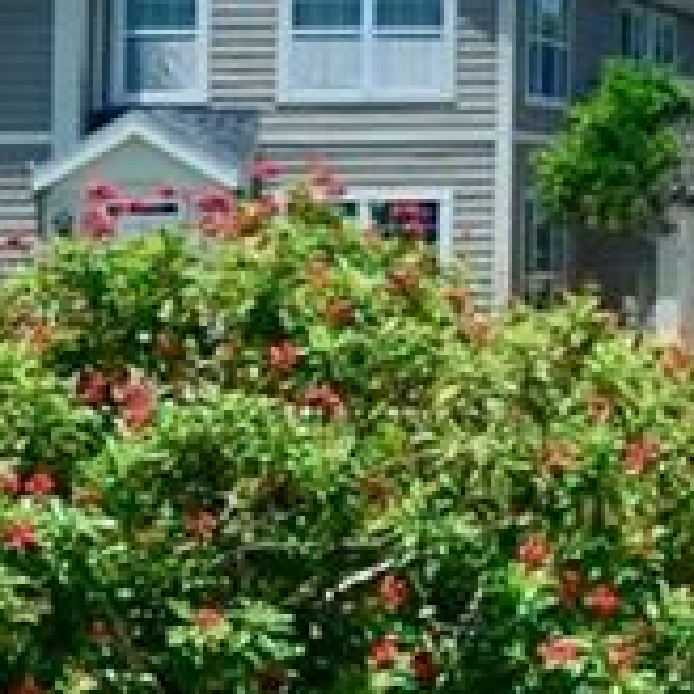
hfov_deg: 9.6
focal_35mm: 149
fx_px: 3380
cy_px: 23
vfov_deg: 11.6
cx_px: 1930
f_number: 10
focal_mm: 12
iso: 200
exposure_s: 1/320
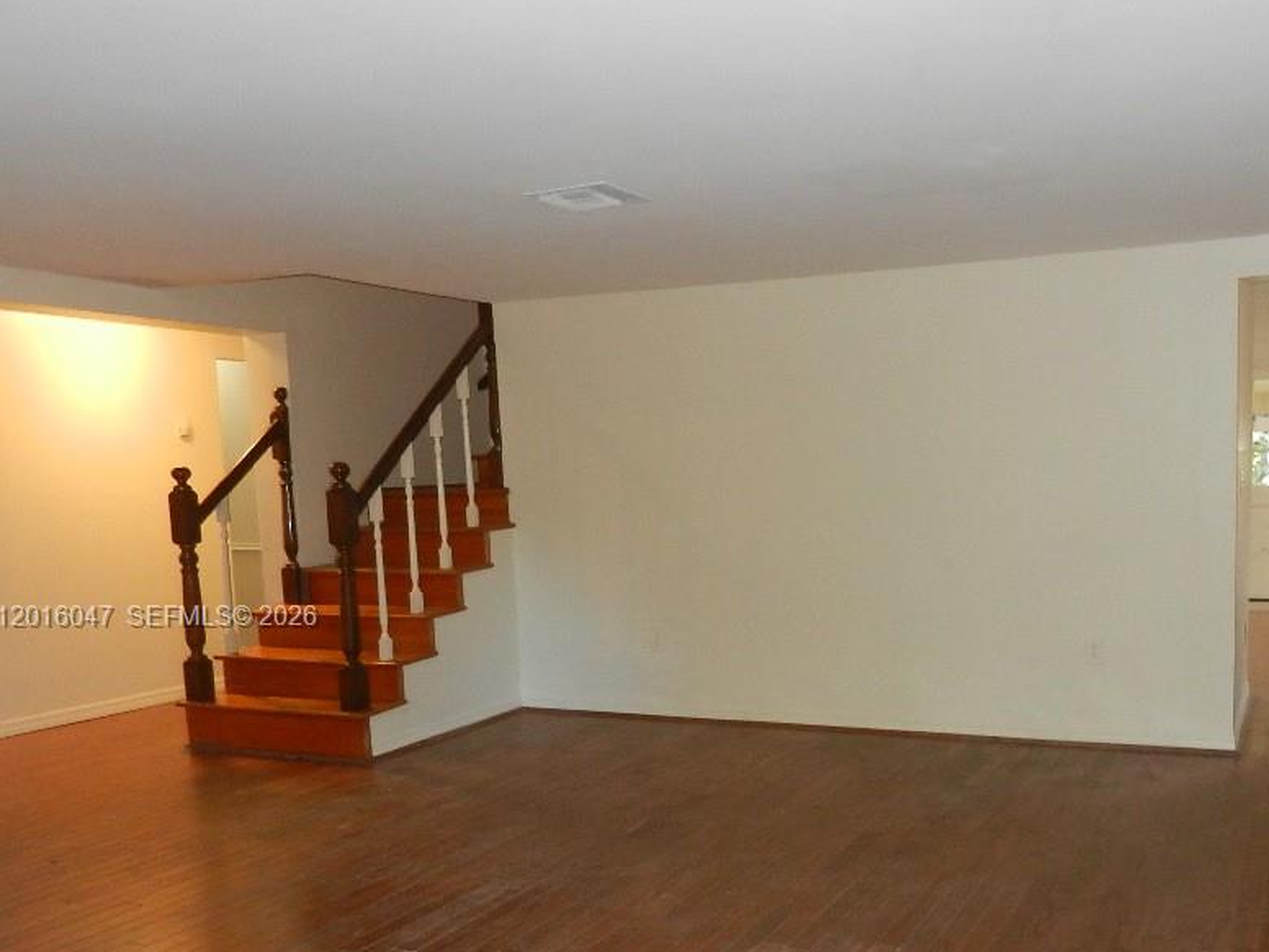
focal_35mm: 33
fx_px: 1210
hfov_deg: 54.6
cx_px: 809
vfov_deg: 42.5
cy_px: 618
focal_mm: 4.5
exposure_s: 1/30
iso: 400
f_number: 3.5
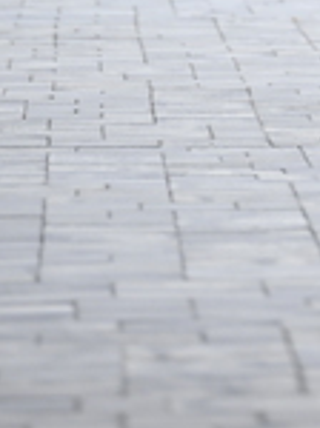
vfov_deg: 2.8
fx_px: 8739
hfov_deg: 2.1
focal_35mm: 707
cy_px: -300
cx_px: 399
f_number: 2.8
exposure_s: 1/2000
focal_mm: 200
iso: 640
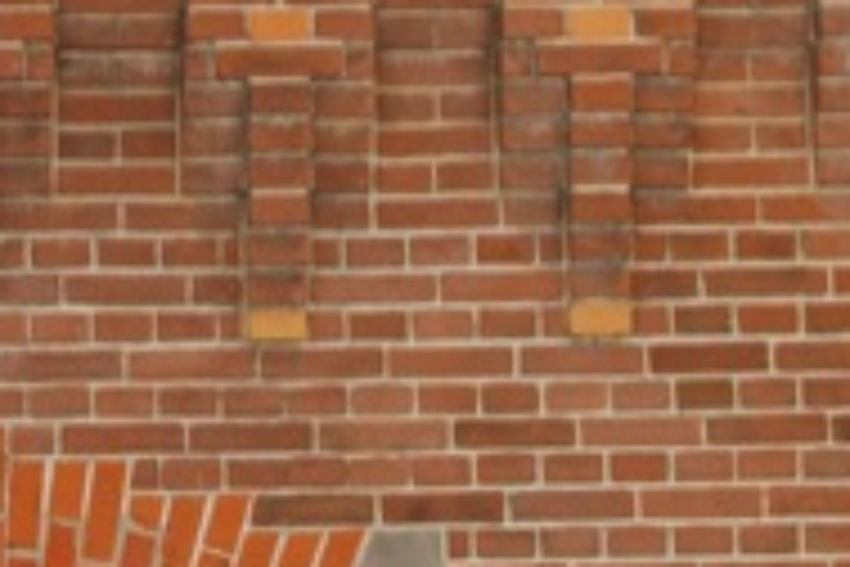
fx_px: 4195
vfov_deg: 7.6
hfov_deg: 11.4
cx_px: -45
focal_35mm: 178
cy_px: -335
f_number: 4
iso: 800
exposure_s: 1/60
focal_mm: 35
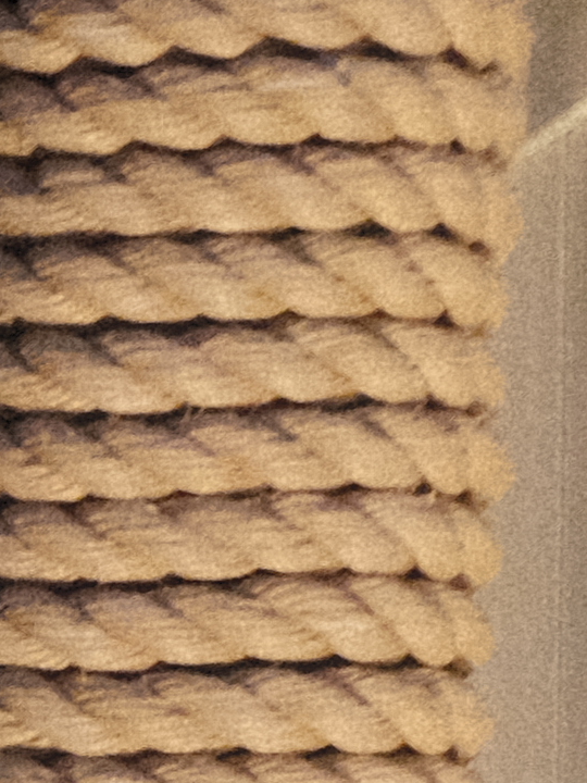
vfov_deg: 8.5
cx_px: -2613
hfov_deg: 5.0
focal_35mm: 225
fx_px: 5087
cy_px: 1414
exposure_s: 1/30
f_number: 4
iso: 8000
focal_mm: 18
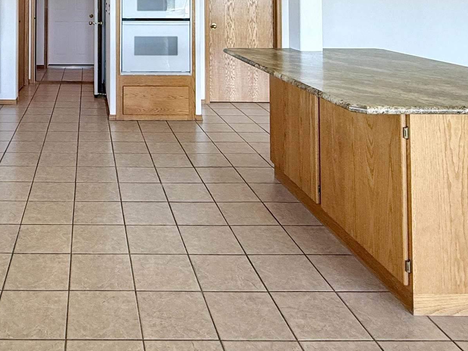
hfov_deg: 48.3
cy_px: -28
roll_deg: -0.7
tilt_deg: +1.9
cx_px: 91
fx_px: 487
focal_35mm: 36
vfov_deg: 34.6
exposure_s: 1/99
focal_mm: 2.22
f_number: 2.2
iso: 125
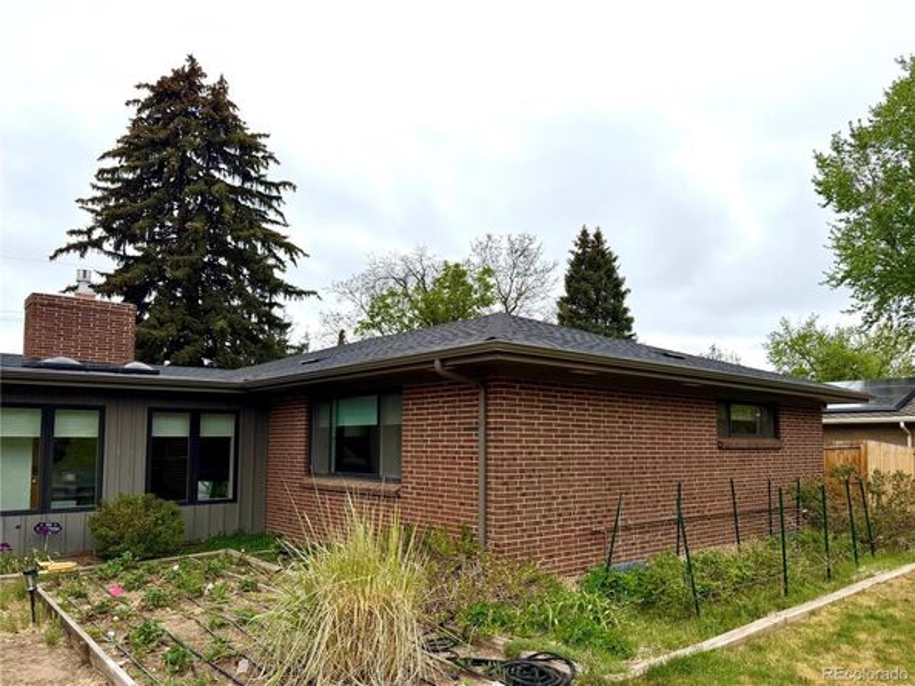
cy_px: 343
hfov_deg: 71.6
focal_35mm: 24
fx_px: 634
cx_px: 458
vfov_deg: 56.8
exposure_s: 1/2525
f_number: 1.78
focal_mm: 6.76
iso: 80
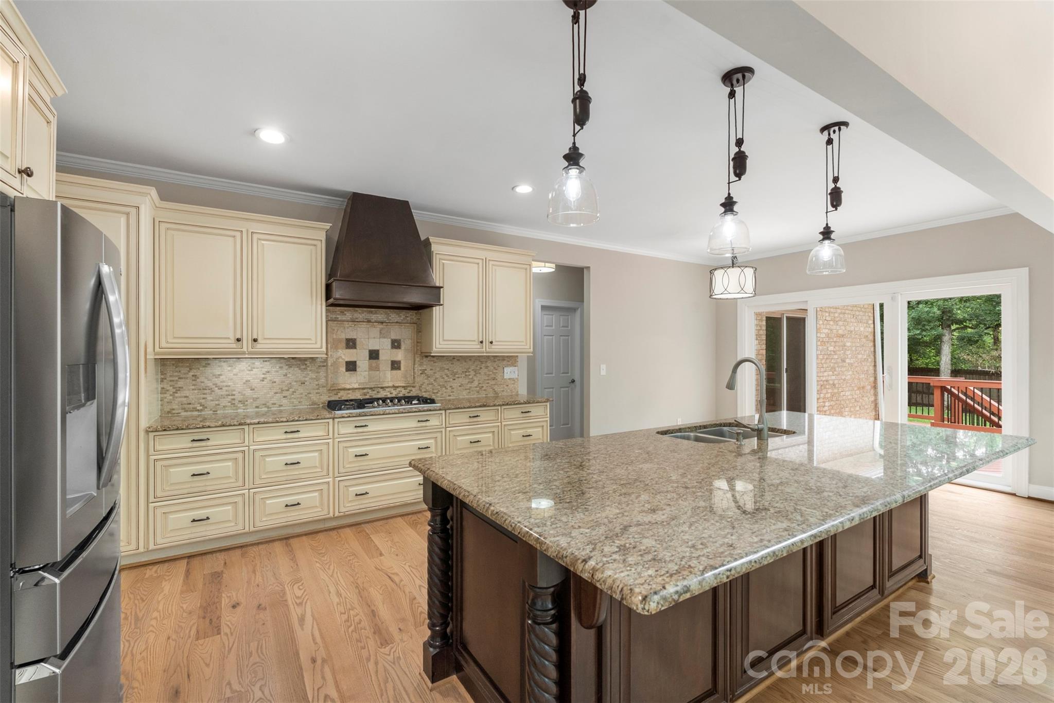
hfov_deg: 96.7
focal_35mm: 16
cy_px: 352
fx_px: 468
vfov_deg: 73.7
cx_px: 527
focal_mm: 16
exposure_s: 1/25
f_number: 8
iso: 640
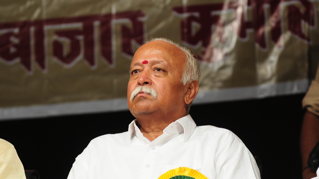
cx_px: 159
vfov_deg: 3.9
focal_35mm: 315
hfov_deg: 6.9
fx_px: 2665
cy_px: 78
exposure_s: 1/50
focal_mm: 200
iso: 400
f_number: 4.5
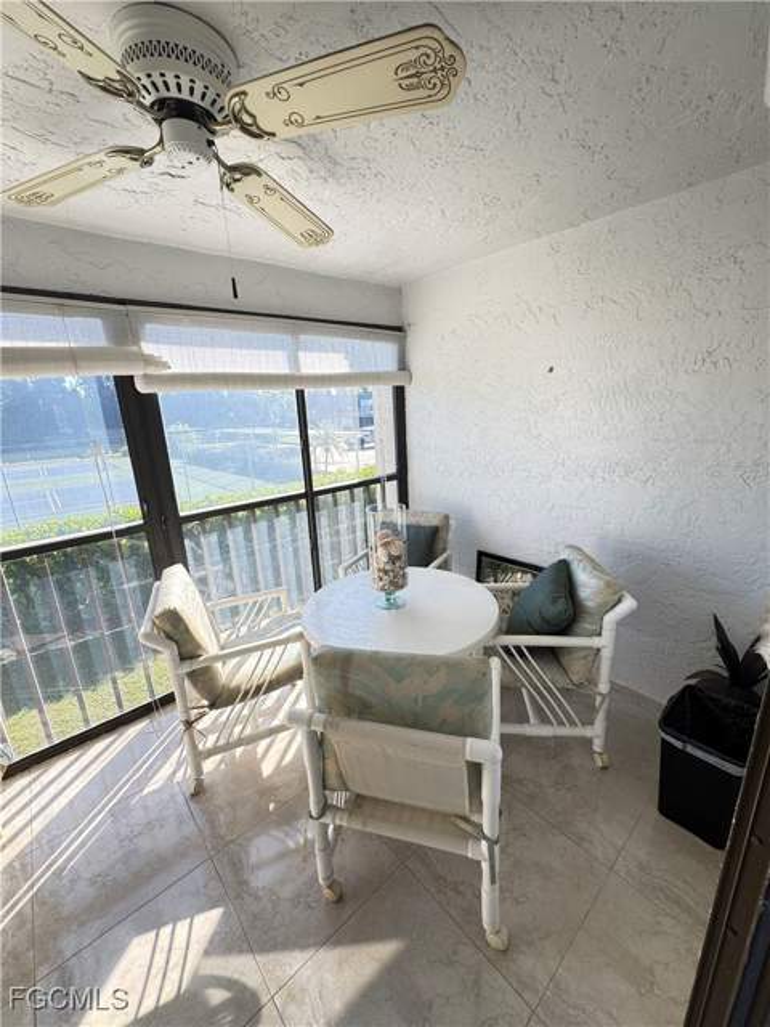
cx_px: 385
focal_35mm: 14
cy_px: 514
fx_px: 415
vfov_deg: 102.1
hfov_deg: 85.7
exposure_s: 1/99
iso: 50
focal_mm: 2.22
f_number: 2.2
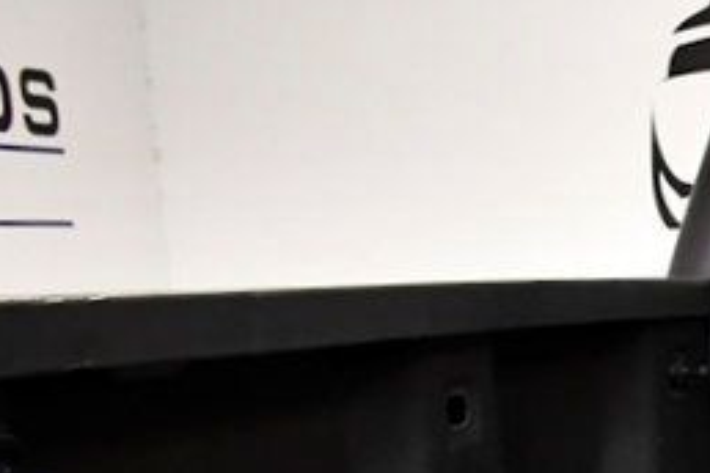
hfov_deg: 15.5
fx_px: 2110
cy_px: 782
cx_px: 1401
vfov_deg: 12.0
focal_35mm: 107
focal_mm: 18
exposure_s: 1/640
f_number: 4.5
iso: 2500
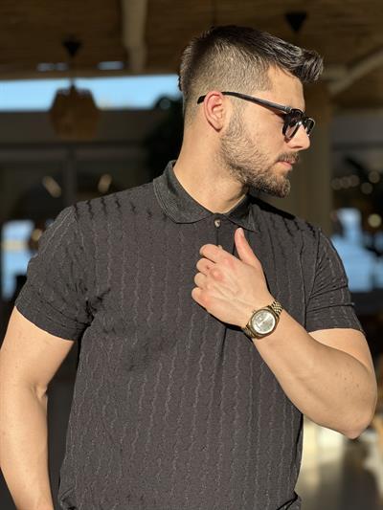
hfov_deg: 19.1
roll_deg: +0.8
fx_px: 1135
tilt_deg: -0.1
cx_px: 192
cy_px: 255
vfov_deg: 25.3
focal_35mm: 77
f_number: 2.8
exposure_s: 1/431
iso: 32
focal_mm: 9
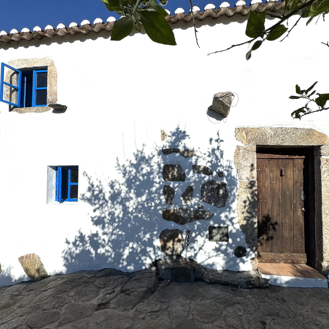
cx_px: 167
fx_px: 183
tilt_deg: +2.3
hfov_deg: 84.0
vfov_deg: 83.9
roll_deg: +1.2
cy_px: 174
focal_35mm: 17
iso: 32
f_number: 2.2
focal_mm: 2.22
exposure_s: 1/4630
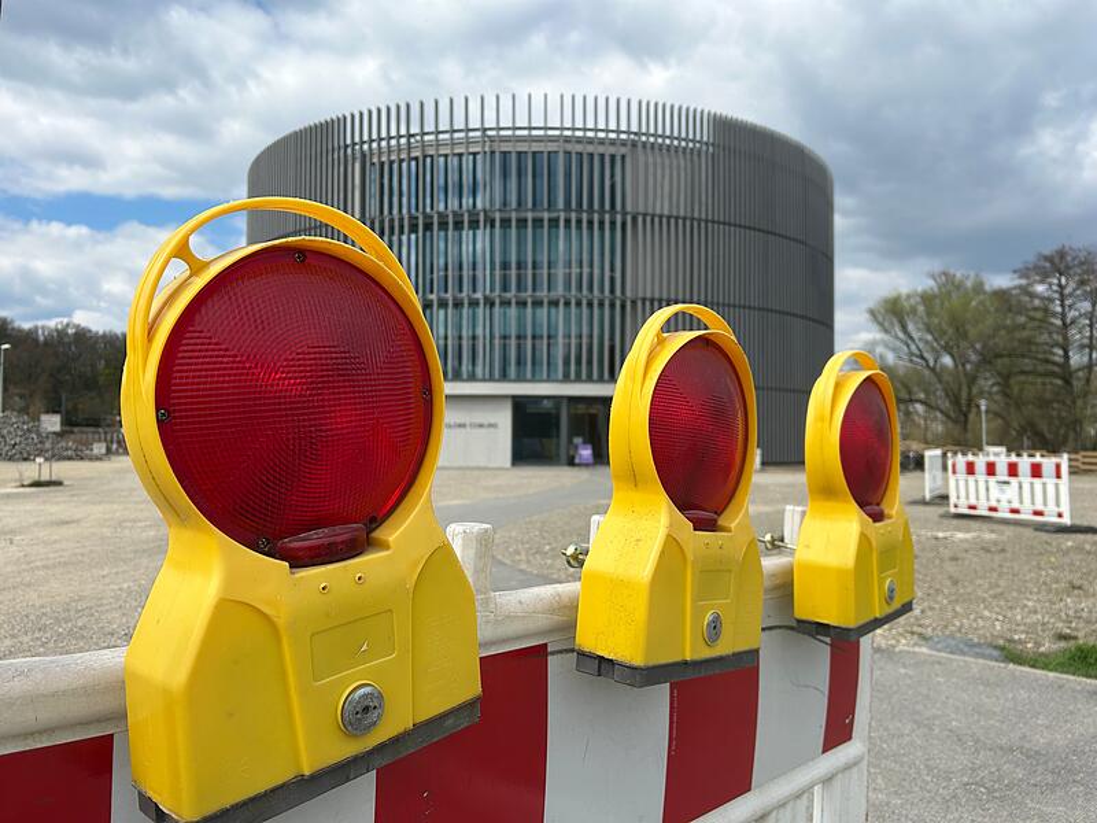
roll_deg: -0.9
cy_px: 412
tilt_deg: +1.8
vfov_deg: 53.1
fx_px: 824
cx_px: 548
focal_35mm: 26
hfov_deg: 67.3
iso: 50
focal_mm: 5.7
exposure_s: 1/3968
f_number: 1.5
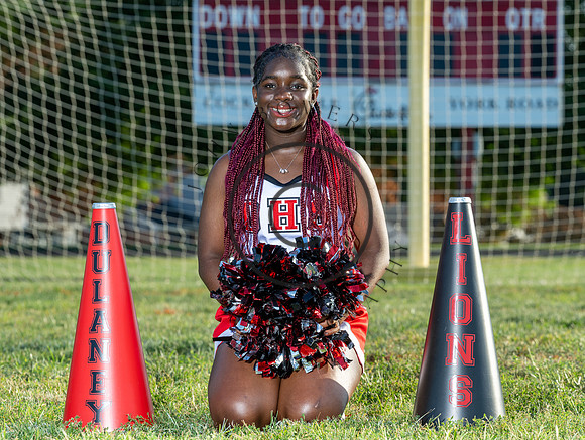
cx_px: 346
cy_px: 213
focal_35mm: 165
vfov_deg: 9.0
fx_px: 2793
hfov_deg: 12.0
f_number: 5.6
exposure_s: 1/200
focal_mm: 120
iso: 100
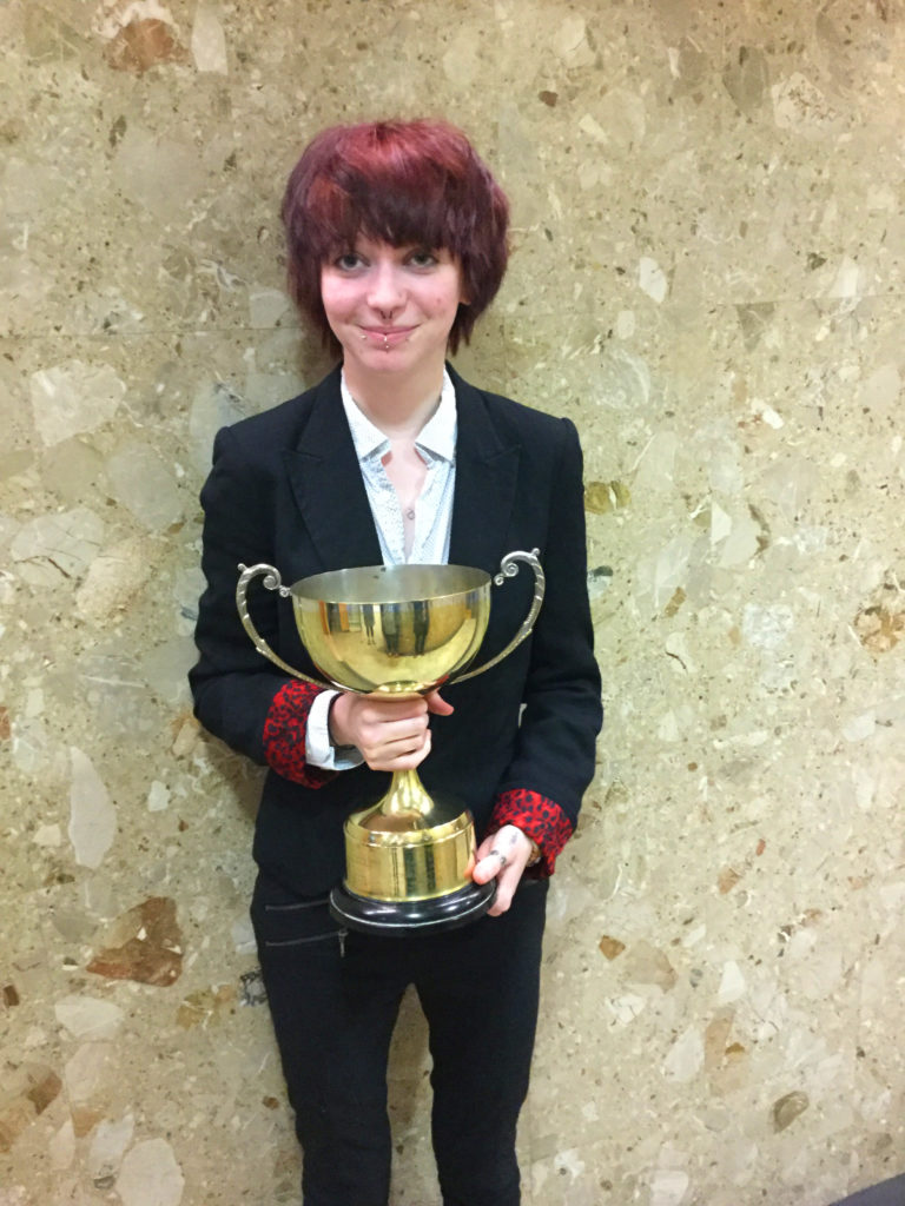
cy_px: 603
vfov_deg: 58.4
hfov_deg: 45.4
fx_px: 1081
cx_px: 452
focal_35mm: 31
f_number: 2.4
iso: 200
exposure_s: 1/17
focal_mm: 3.3
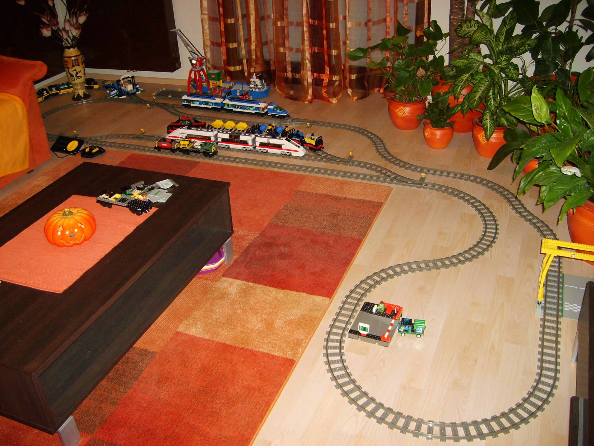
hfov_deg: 52.6
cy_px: 223
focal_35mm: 35
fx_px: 601
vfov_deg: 40.7
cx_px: 297
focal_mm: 5.8
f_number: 2.8
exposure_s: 1/45
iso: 150
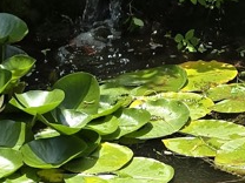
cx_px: 140
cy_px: 286
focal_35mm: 155
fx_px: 1097
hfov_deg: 12.7
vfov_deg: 9.3
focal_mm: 6.3
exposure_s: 1/411
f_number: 1.7
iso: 12
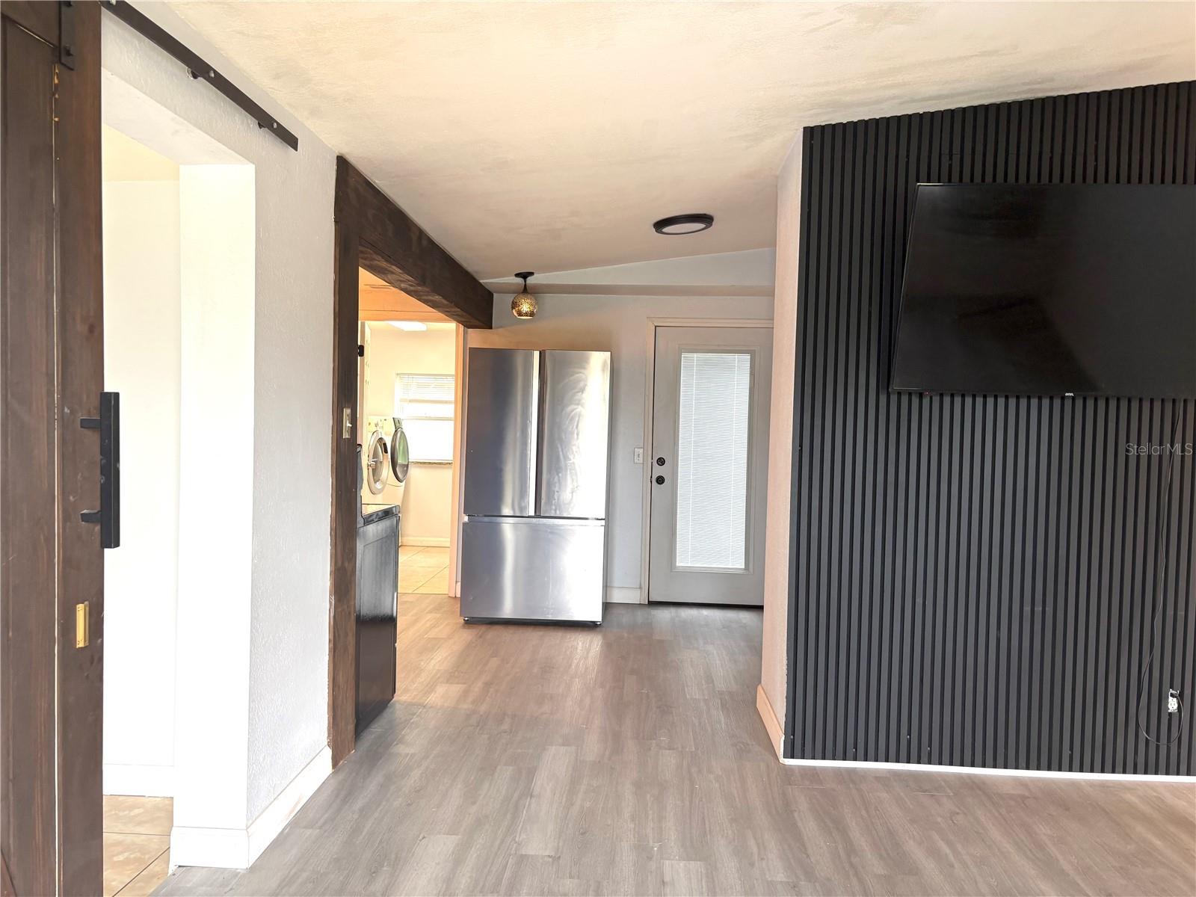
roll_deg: -1.2
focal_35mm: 26
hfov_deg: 67.3
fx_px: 898
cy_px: 448
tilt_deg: -2.0
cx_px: 598
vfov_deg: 53.1
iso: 100
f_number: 1.6
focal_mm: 5.96
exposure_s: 1/60
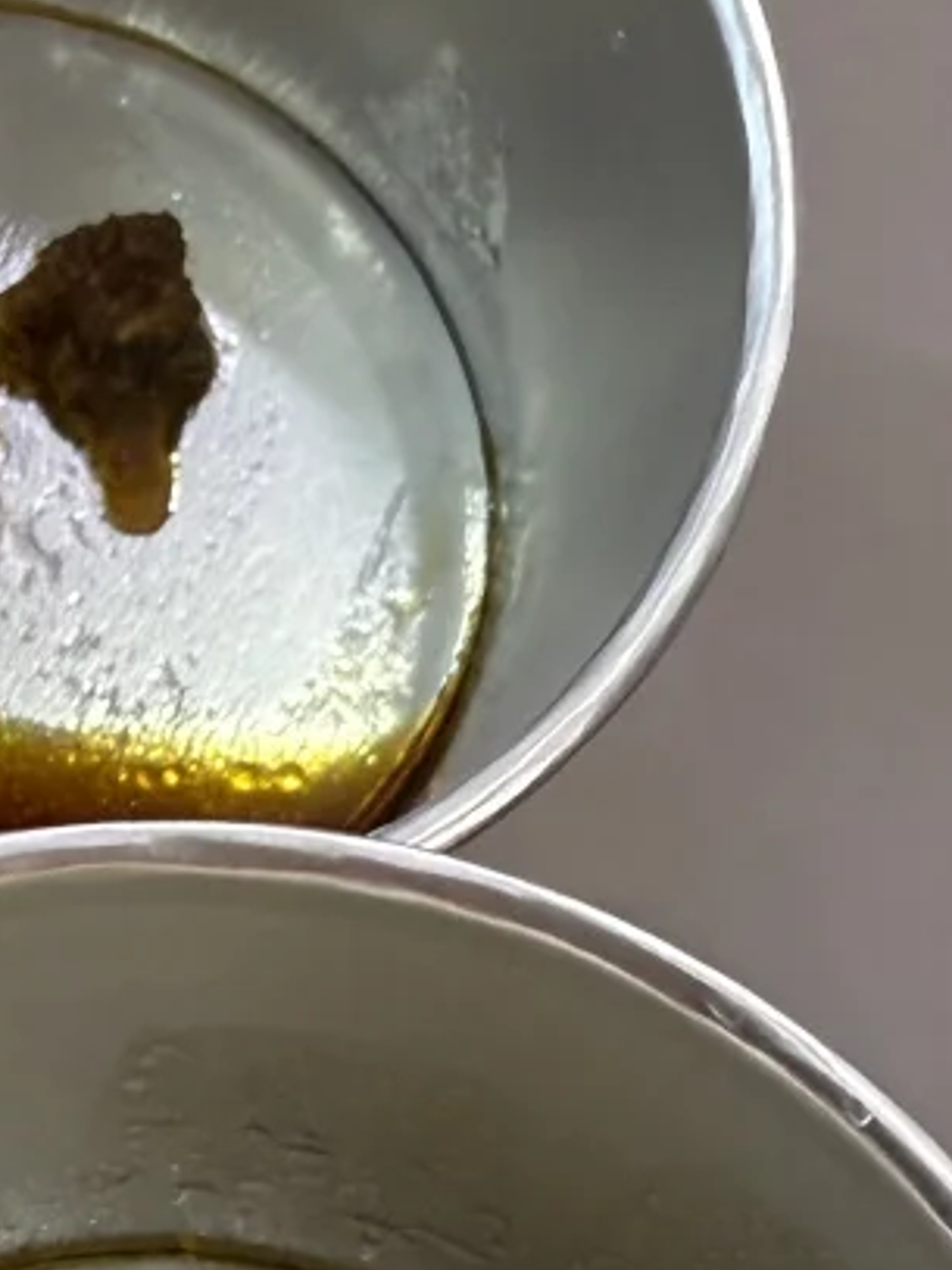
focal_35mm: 85
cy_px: 1123
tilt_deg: -58.0
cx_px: -28
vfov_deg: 22.5
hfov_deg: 16.9
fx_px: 3118
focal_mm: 2.22
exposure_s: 1/100
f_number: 2.2
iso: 250
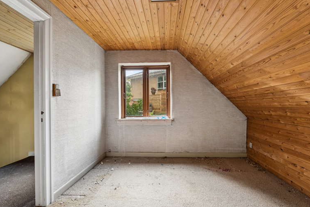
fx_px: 146
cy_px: 105
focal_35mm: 17
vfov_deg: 70.4
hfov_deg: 93.2
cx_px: 161
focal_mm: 16
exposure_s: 1/15
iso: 800
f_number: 8
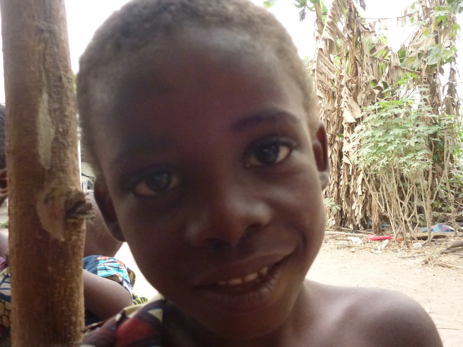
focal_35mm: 33
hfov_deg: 55.4
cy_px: 174
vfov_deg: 42.9
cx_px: 232
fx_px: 441
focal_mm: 5.9
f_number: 3.6
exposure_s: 1/250
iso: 640
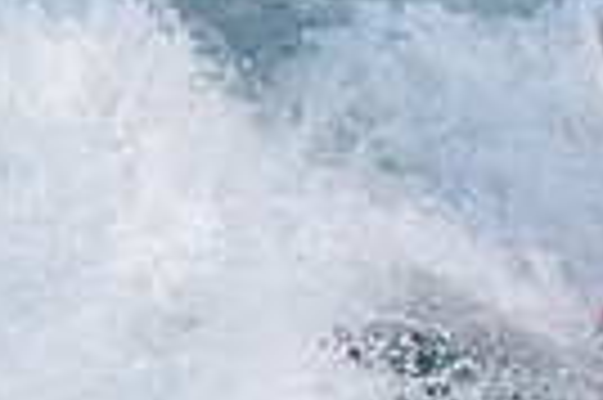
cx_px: 769
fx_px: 44367
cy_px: 67
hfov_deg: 0.8
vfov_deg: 0.5
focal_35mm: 2652
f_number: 5.6
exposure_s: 1/1250
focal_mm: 500
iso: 320
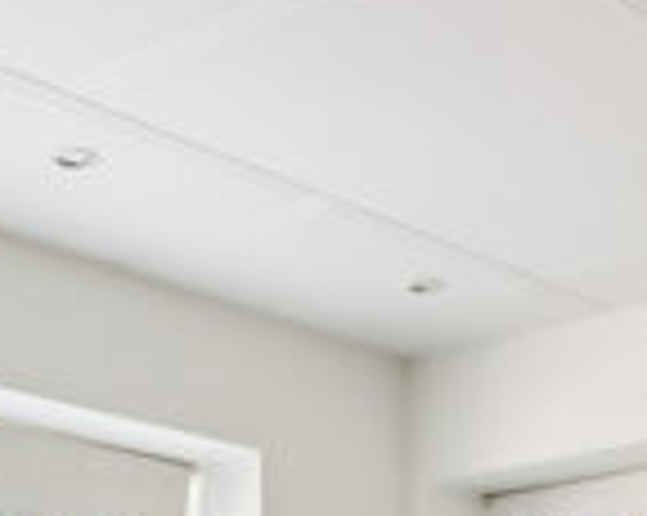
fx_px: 1894
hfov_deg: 19.2
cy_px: 882
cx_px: 508
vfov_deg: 14.0
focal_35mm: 99
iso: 400
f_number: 8
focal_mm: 19
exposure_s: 1/20
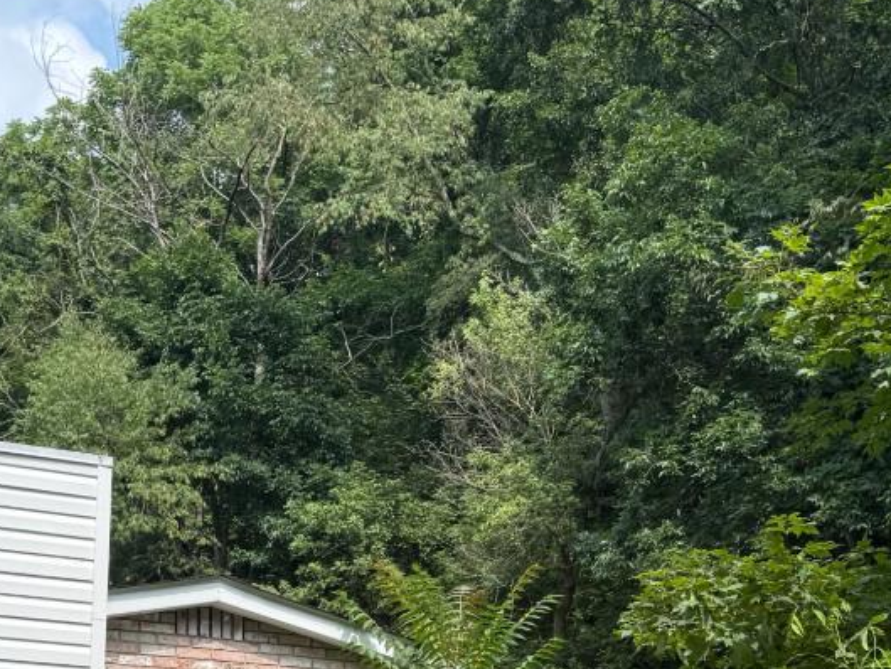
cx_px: 524
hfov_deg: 28.5
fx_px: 1751
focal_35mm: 68
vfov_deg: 20.5
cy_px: 761
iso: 80
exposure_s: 1/2000
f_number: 1.78
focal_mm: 6.76
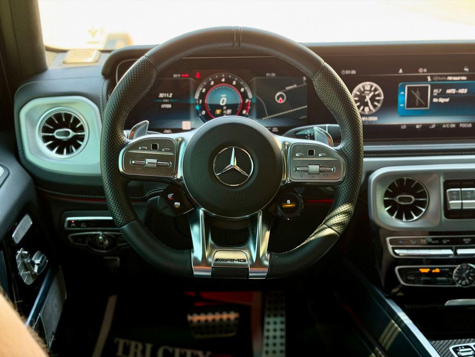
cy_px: 178
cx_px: 238
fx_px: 659
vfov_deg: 30.3
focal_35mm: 48
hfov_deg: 39.7
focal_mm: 6.76
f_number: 1.78
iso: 50
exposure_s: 1/149
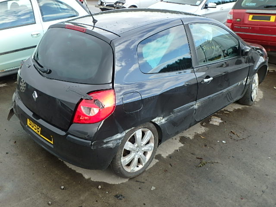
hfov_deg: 54.0
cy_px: 104
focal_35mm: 34
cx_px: 138
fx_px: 271
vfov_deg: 41.8
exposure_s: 1/80
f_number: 4.9
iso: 125
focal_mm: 6
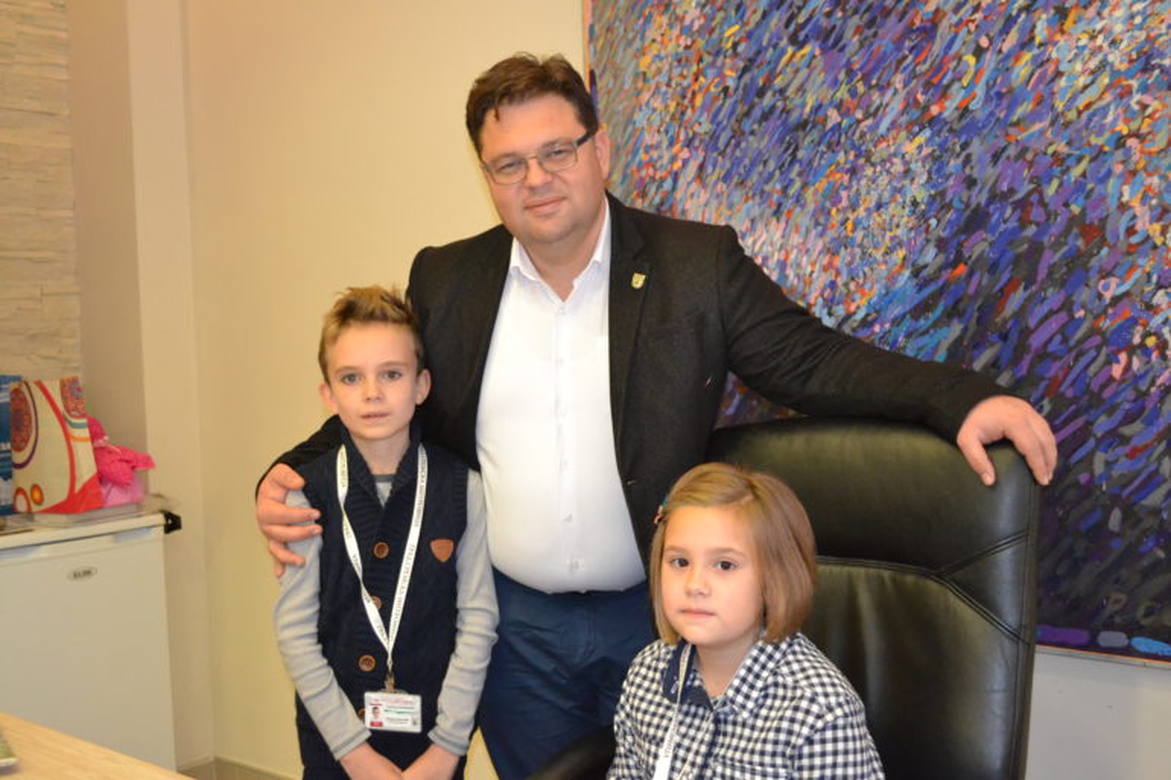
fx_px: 1268
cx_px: 586
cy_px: 390
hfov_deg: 49.6
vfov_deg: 34.2
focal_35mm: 39
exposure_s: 1/60
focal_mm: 26
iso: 3200
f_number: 4.2
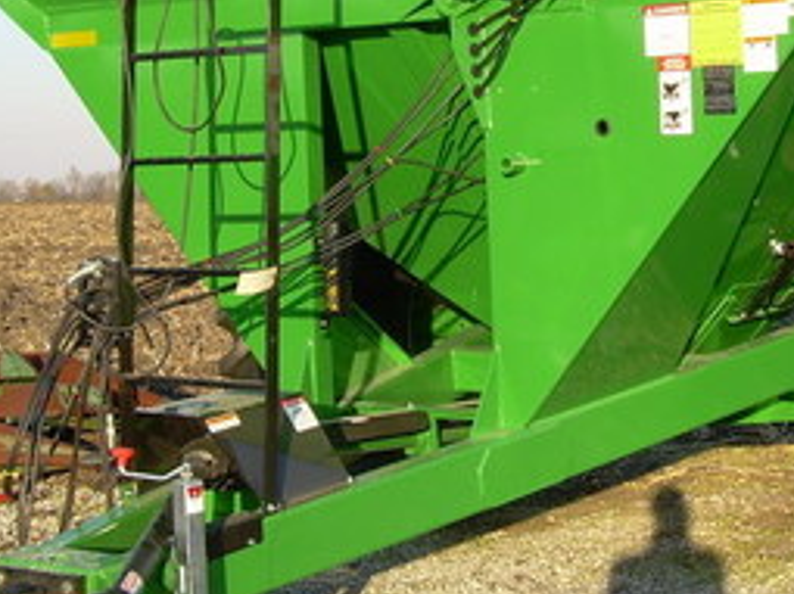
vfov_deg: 18.0
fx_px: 1857
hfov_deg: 24.0
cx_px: 529
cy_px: 84
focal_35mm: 81
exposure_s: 1/162
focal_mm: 6.3
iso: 50
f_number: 4.6
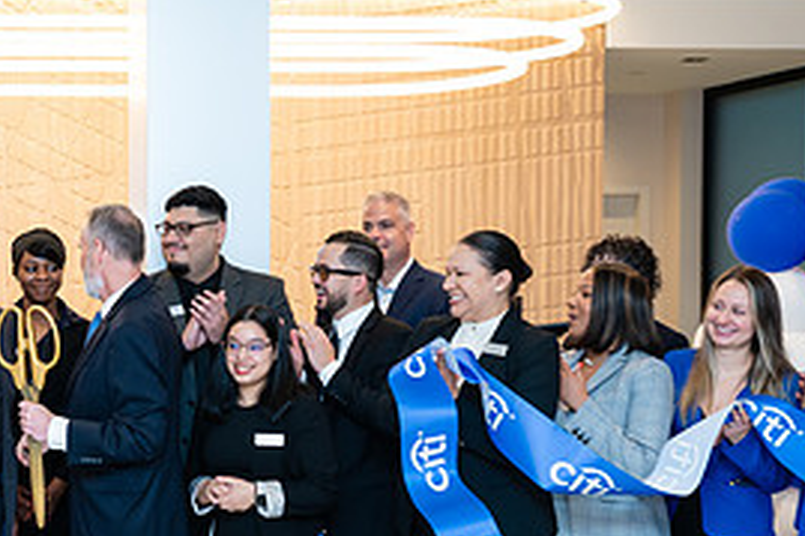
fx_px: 1855
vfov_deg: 16.4
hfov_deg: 23.6
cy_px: 332
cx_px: 33
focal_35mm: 83
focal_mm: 37
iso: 400
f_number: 4
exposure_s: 1/160
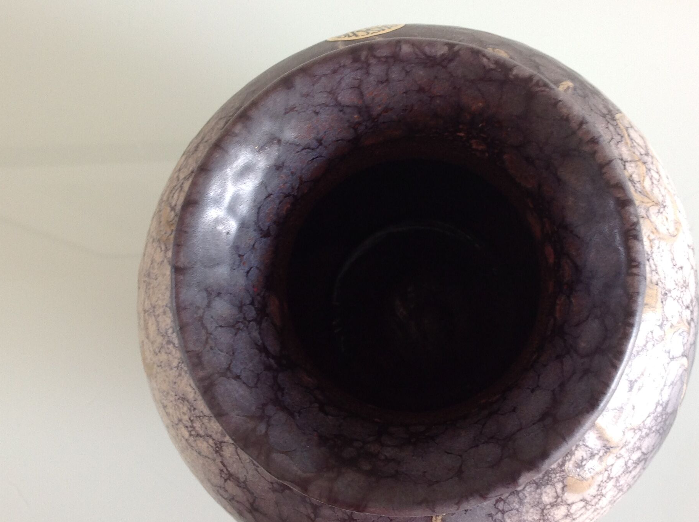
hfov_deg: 38.0
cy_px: 261
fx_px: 1008
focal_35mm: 50
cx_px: 430
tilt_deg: -84.8
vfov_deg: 29.0
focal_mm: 4.28
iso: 50
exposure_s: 1/15
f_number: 2.4
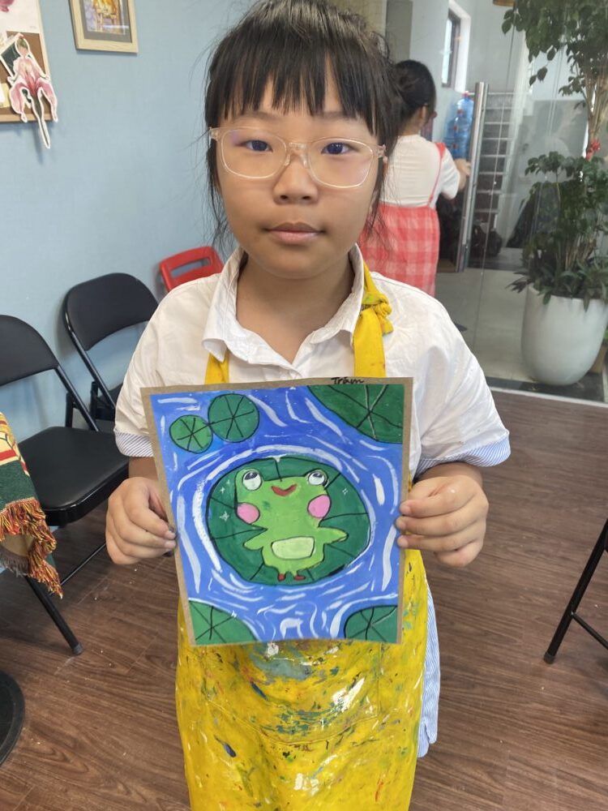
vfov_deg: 67.3
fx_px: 609
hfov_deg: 53.1
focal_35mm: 26
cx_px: 304
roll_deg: -0.2
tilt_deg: -23.9
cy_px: 406
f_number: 1.8
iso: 100
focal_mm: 4.25
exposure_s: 1/100
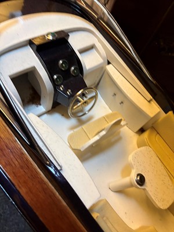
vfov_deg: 67.3
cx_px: 87
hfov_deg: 53.1
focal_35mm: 26
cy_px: 116
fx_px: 174
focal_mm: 5.96
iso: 500
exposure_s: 1/50
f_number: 1.6
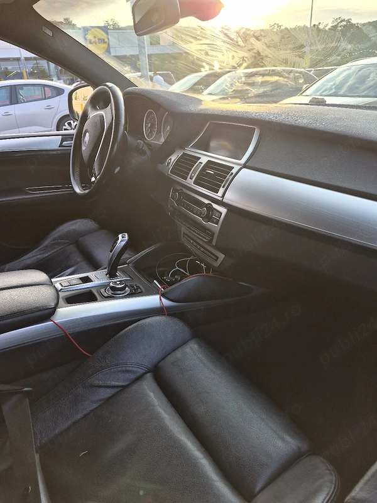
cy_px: 252
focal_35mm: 23
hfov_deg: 58.9
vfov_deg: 73.9
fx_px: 334
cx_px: 188
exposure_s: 1/714
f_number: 1.8
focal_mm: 5.4
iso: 80
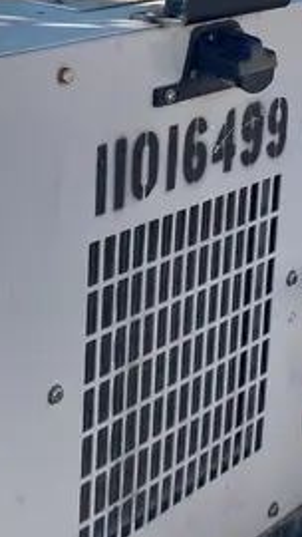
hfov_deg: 15.2
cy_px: 57
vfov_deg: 26.6
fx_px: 1095
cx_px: -42
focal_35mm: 77
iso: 32
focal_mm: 4.25
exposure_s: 1/1927
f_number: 1.8
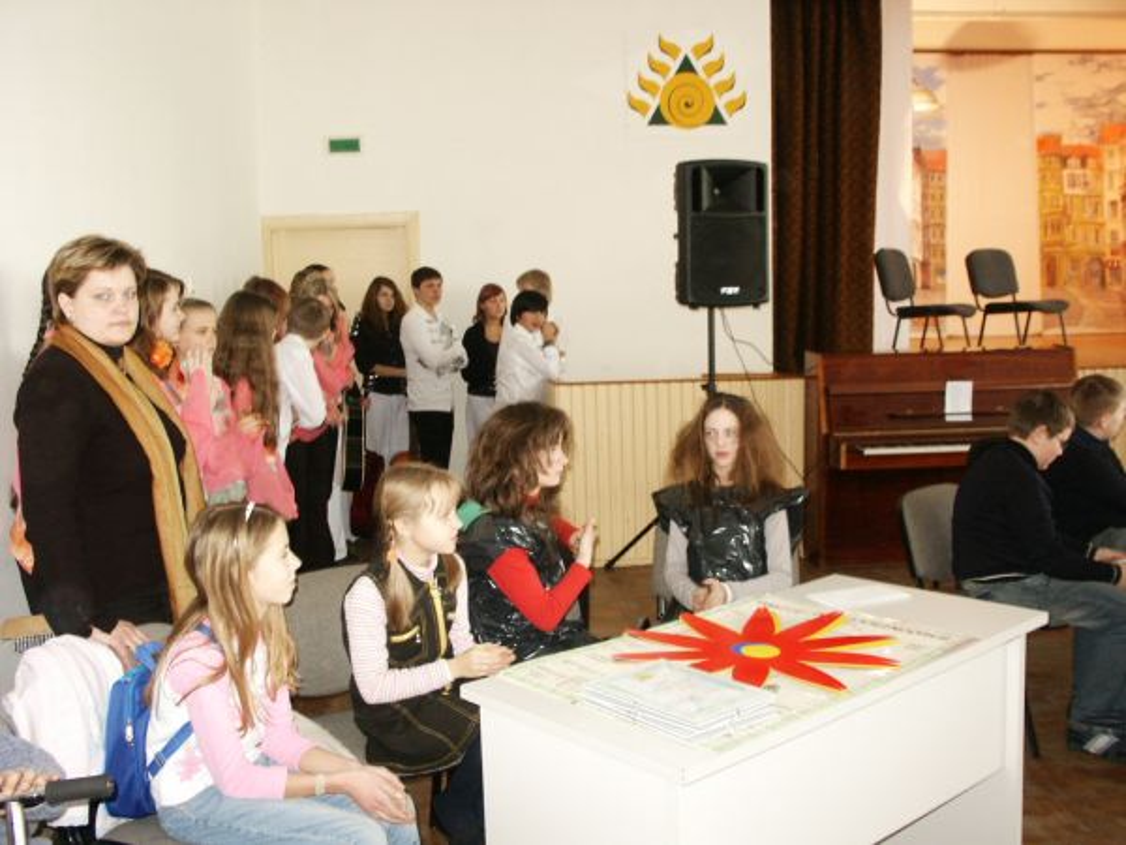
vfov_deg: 40.7
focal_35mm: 35
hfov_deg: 52.6
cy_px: 422
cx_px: 563
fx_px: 1138
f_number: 3
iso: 200
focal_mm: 7.18
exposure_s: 1/45
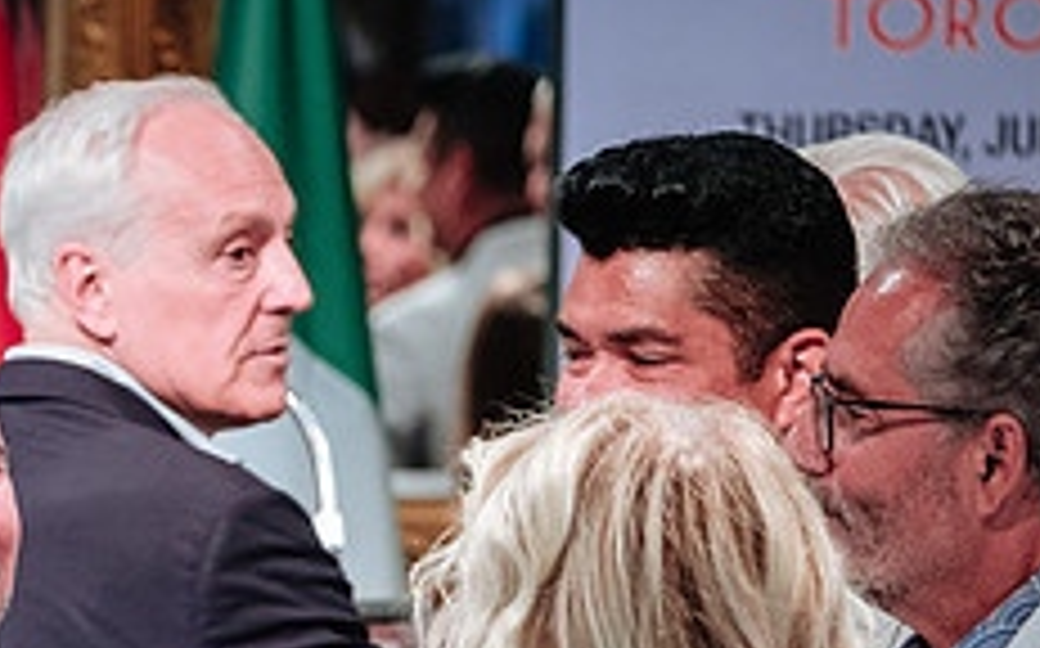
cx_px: -106
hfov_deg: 4.8
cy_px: 718
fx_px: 12434
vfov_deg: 3.0
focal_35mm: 439
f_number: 2.8
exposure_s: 1/125
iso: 1600
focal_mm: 102.2
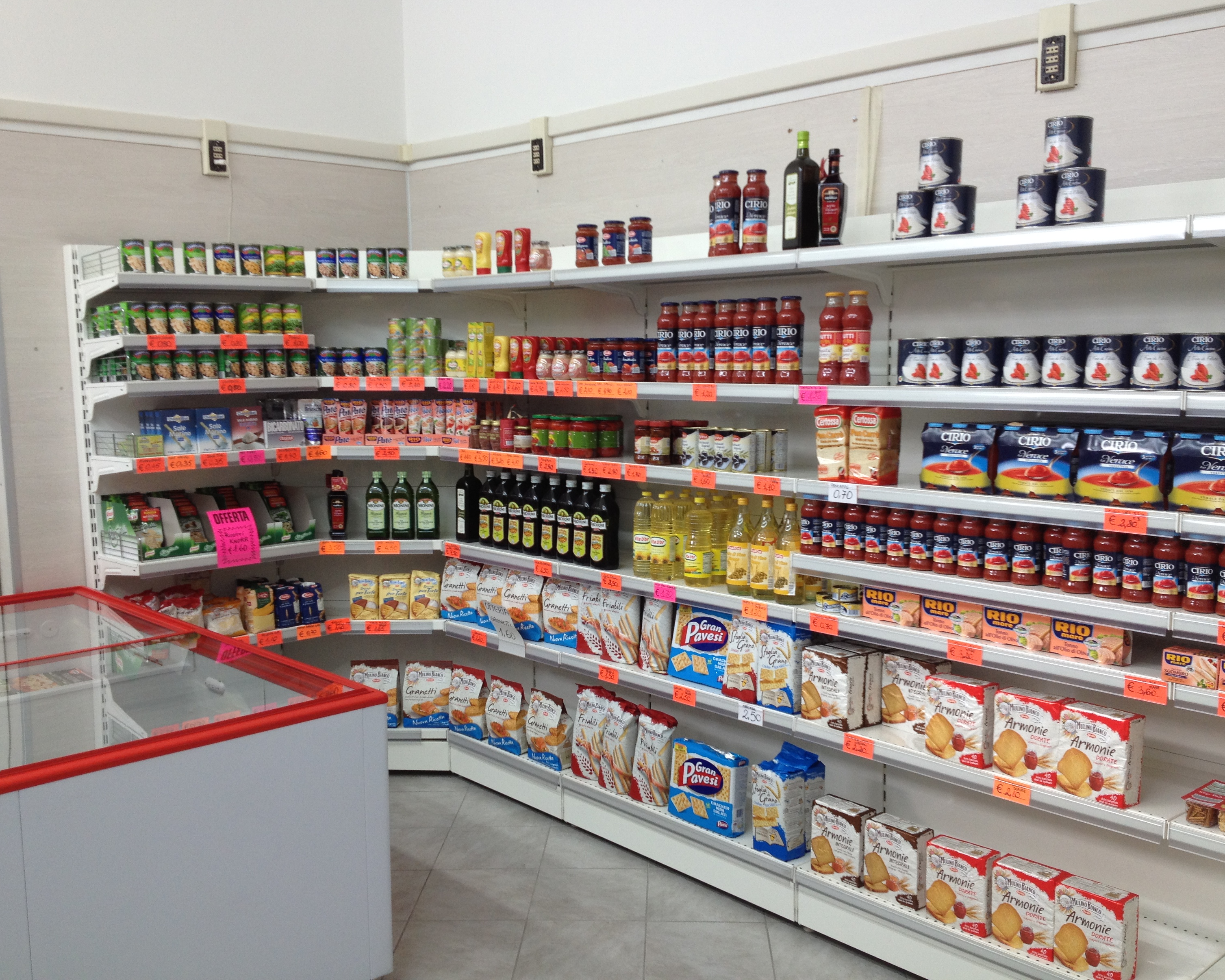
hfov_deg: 49.1
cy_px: 483
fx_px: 1341
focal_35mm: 37
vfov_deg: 40.1
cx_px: 640
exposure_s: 1/40
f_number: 2.4
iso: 64
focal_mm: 4.28
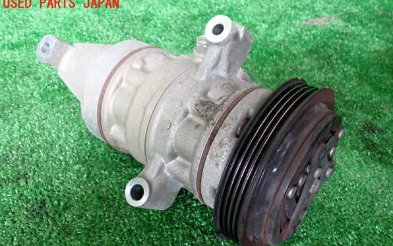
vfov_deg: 39.3
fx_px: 343
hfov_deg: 59.6
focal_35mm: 32
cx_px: 197
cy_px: 144
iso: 250
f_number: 2.3
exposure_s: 1/30
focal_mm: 5.4
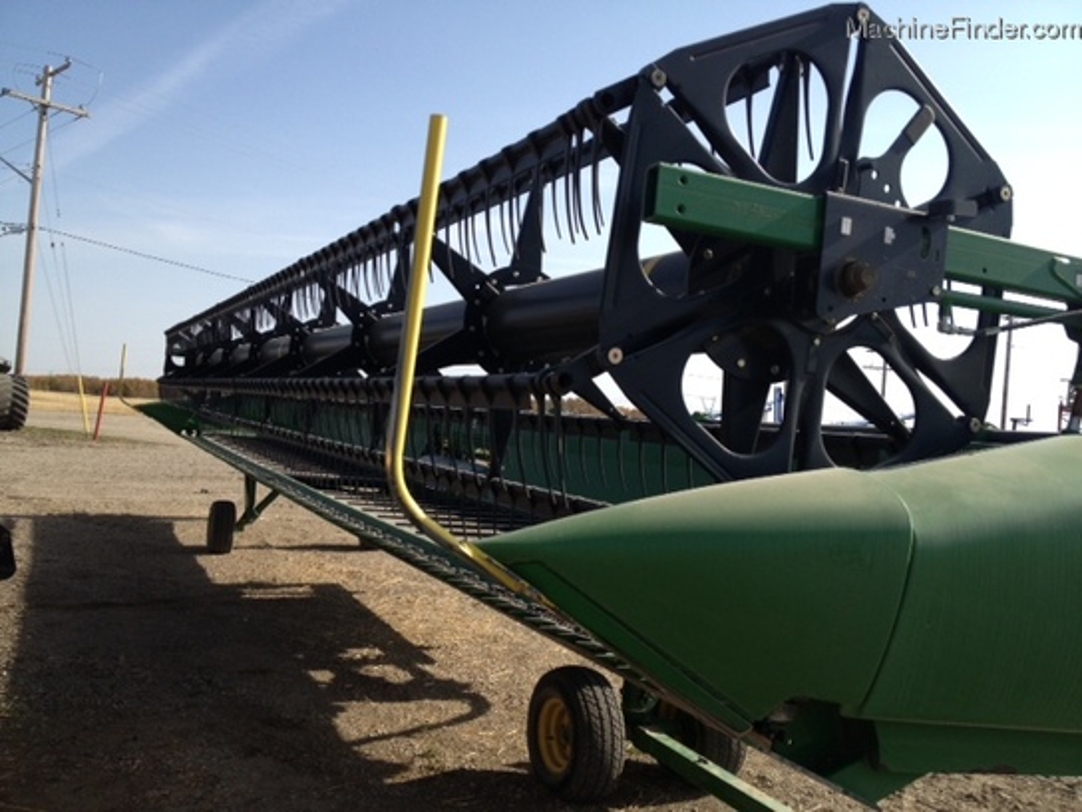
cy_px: 406
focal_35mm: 35
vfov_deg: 40.7
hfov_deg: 52.6
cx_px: 541
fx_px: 1094
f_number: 2.4
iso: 50
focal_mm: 4.28
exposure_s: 1/1346
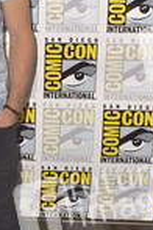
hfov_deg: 15.0
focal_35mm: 87
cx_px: -48
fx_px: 555
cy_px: 122
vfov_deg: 23.4
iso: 500
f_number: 6.3
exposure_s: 1/320
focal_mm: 32
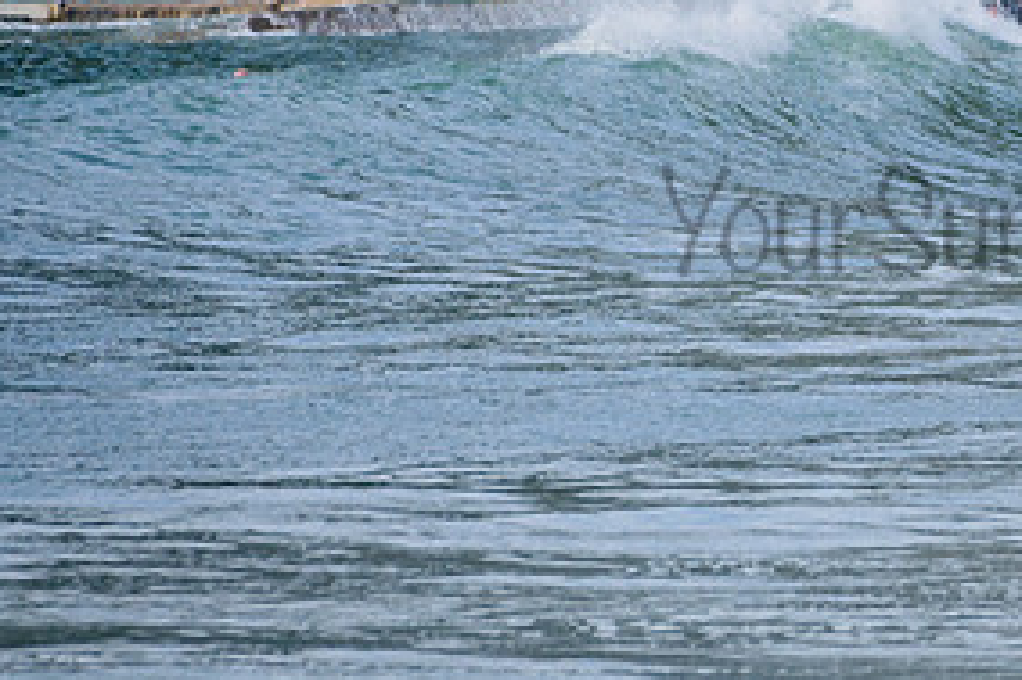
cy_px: 189
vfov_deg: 0.9
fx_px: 43522
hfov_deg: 1.3
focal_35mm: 1534
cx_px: 1033
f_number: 5.6
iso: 560
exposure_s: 1/2000
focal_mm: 500
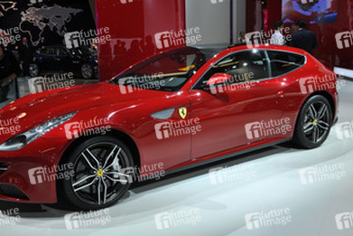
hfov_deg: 50.5
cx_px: 154
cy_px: 106
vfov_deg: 35.1
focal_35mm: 38
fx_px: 373
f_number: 6.3
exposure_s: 1/125
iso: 640
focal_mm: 22
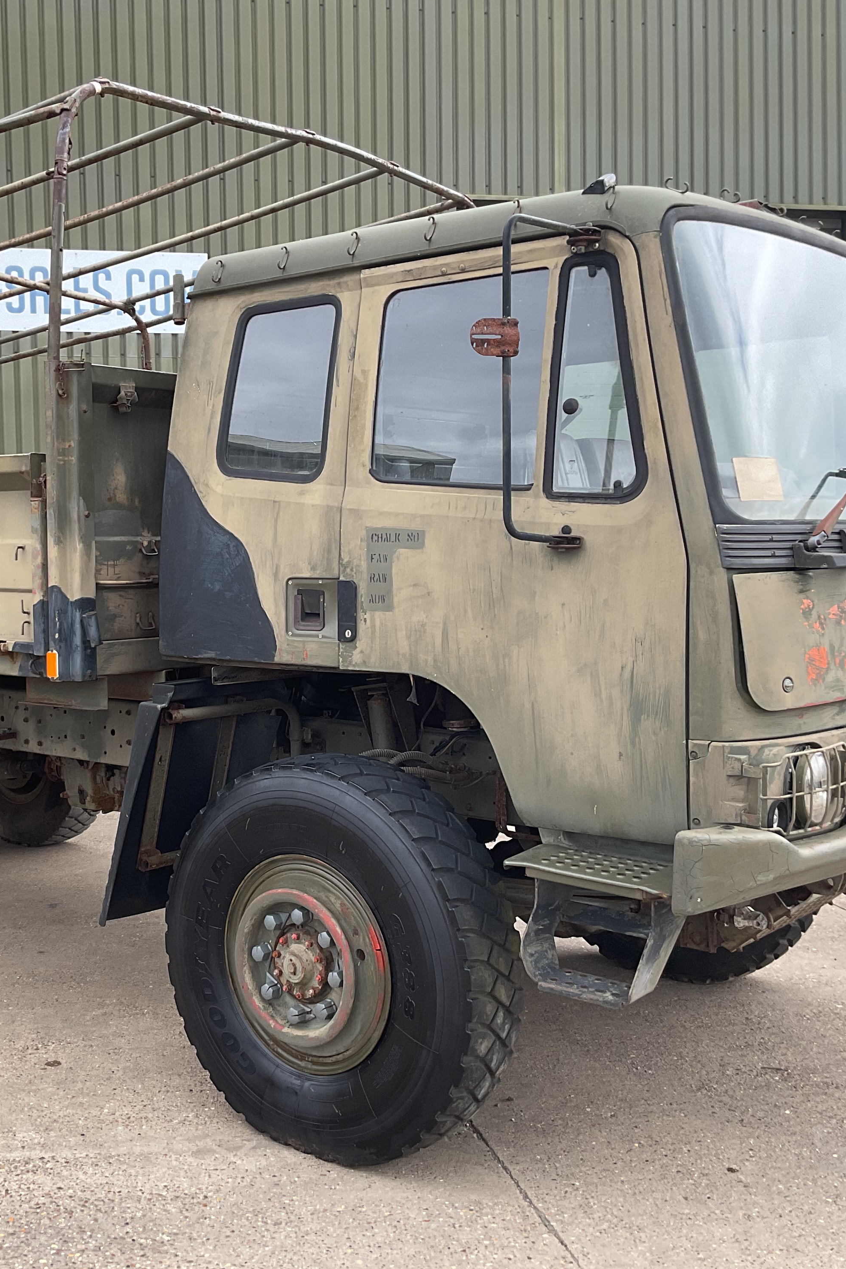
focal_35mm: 41
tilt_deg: -3.2
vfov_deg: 47.4
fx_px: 1445
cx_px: 272
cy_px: 630
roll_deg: +1.2
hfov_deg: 32.3
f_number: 1.8
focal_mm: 3
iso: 16
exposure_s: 1/391
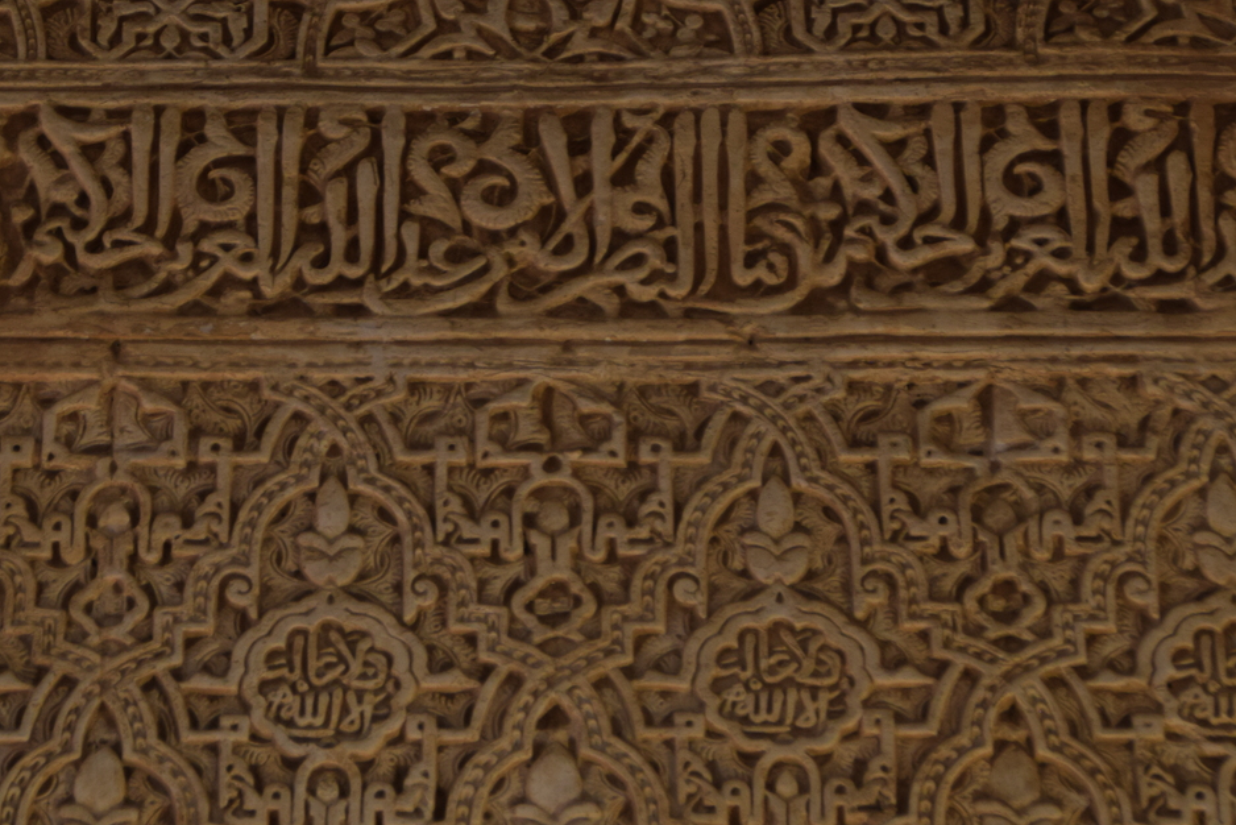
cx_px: 422
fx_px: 6589
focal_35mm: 192
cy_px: 258
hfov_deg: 10.7
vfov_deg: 7.2
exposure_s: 1/80
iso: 400
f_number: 5.3
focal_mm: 75
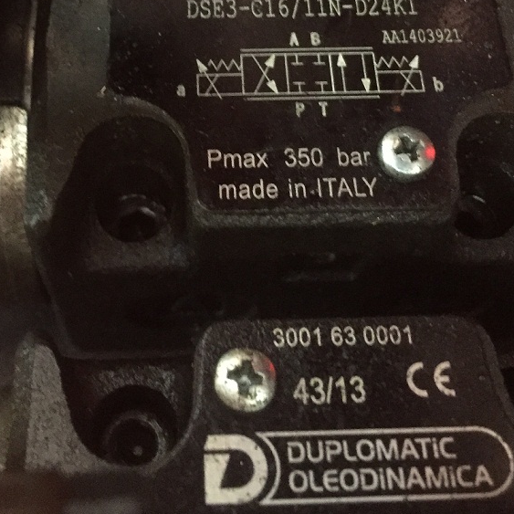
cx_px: 192
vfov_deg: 31.4
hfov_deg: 32.6
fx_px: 874
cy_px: 61
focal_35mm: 52
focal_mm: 4.15
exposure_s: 1/17
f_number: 2.2
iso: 1000
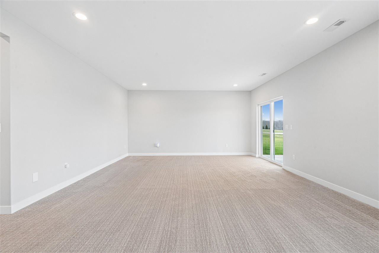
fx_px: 168
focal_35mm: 16
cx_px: 190
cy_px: 126
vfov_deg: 73.7
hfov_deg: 96.7
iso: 400
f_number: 10
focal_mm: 16
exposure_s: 1/8
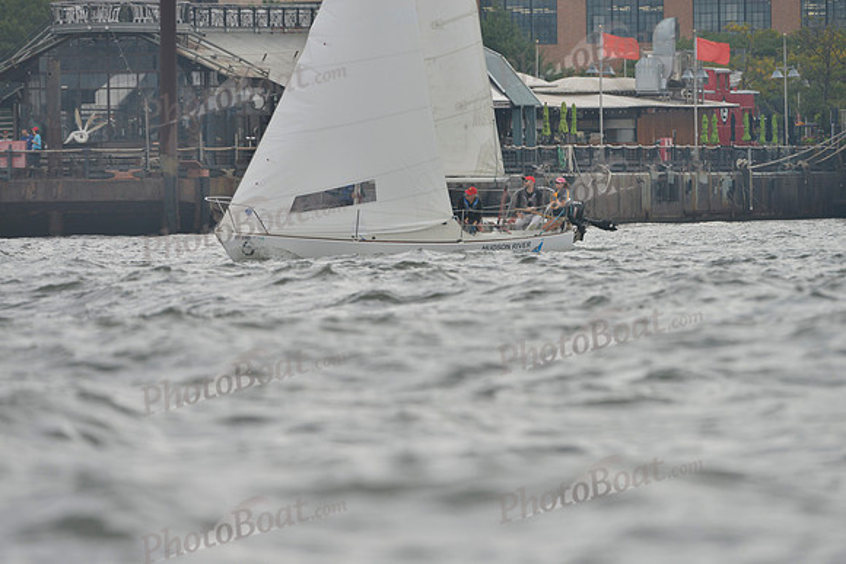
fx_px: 9402
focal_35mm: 400
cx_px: 423
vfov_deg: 3.4
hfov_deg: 5.2
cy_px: 282
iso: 400
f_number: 7.1
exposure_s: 1/1000
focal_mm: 400
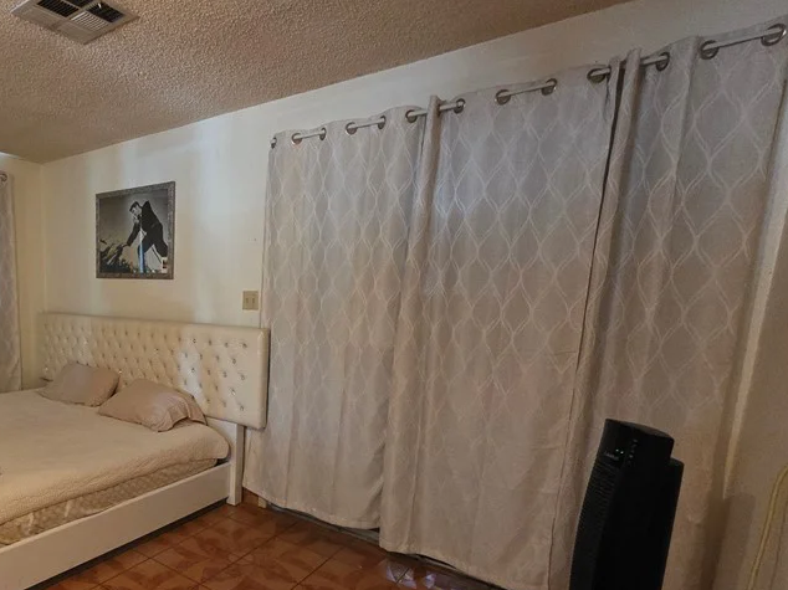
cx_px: 168
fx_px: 478
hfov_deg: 71.7
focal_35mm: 21
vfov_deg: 62.3
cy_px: 378
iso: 1000
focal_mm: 2.2
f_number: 1.9
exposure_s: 1/60
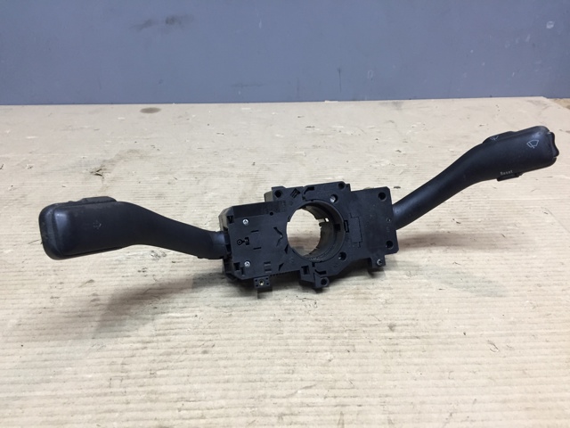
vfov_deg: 48.2
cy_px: 214
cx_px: 285
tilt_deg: -27.8
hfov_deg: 61.7
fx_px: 478
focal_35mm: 29
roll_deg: -1.5
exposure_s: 1/33
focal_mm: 4.15
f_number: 2.2
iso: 64
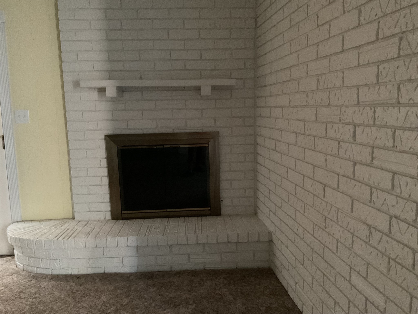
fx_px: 350
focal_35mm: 29
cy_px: 157
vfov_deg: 48.2
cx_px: 209
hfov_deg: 61.7
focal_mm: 3
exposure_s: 1/20
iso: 640
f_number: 1.8
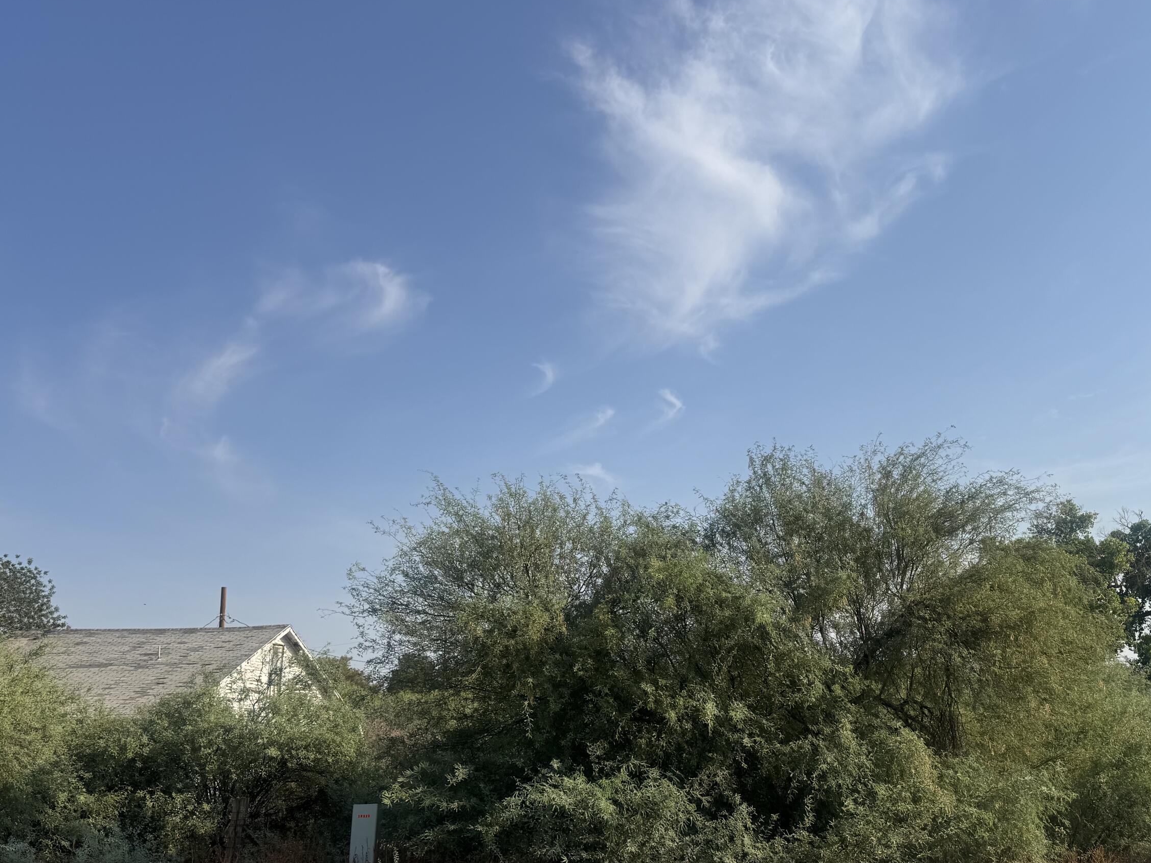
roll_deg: +1.0
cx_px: 619
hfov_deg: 56.7
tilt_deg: +11.5
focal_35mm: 32
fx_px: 1064
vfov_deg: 44.1
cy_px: 494
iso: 80
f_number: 1.78
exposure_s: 1/6410
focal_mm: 6.76
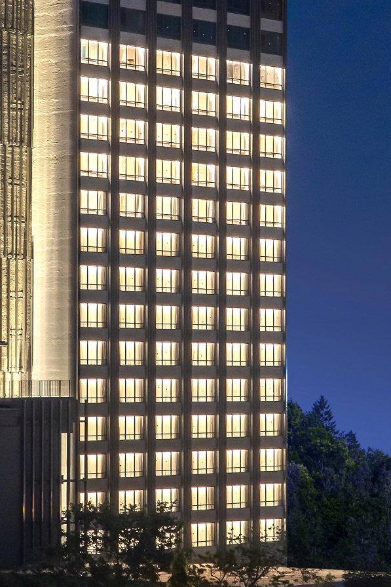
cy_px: 143
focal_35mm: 134
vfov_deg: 15.2
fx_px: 2184
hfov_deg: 10.2
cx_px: 76
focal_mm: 40
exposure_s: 2.5
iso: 800
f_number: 9
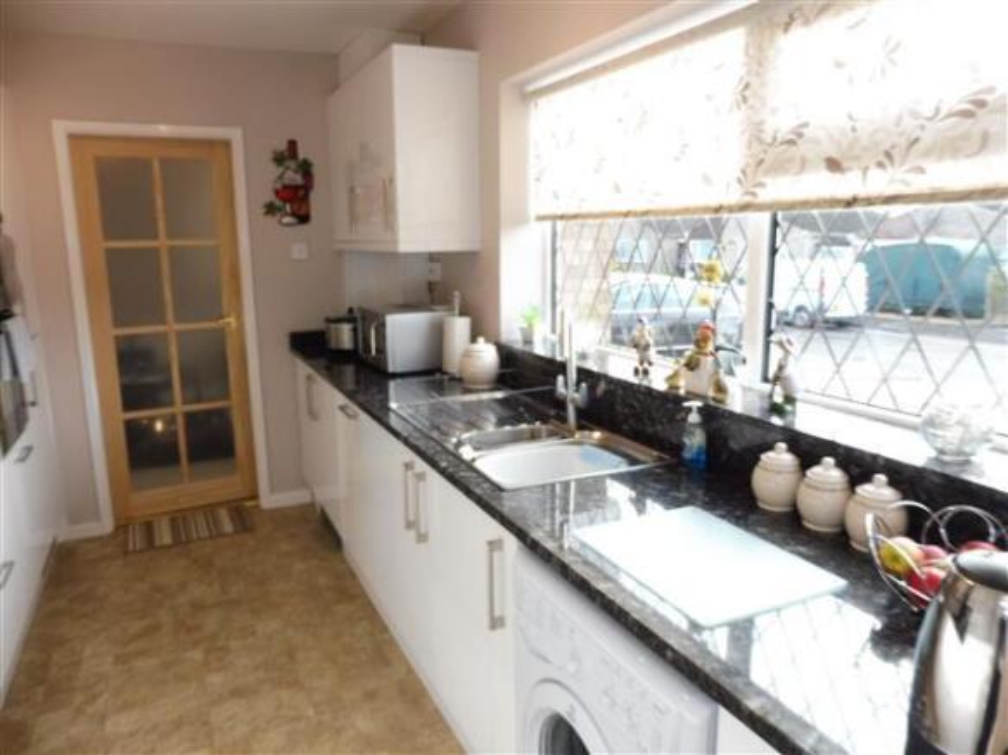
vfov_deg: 54.9
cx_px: 504
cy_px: 378
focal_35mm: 25
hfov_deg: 69.4
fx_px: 728
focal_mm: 4.4
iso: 200
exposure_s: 1/80
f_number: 3.3
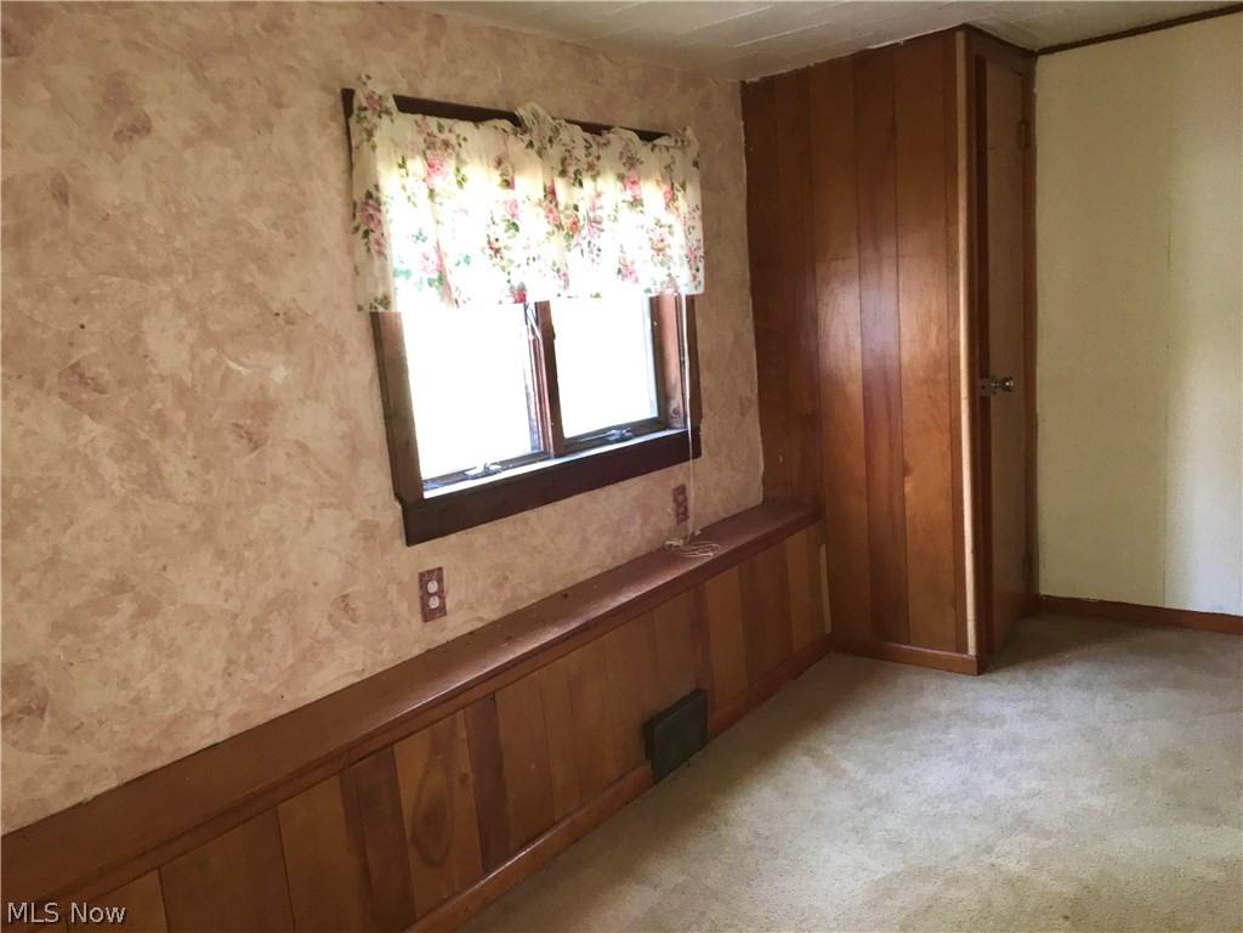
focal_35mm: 29
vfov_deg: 48.2
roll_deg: +3.4
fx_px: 1041
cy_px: 466
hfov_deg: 61.7
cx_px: 622
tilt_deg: -9.6
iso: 100
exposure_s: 1/30
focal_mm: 4.15
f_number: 2.2
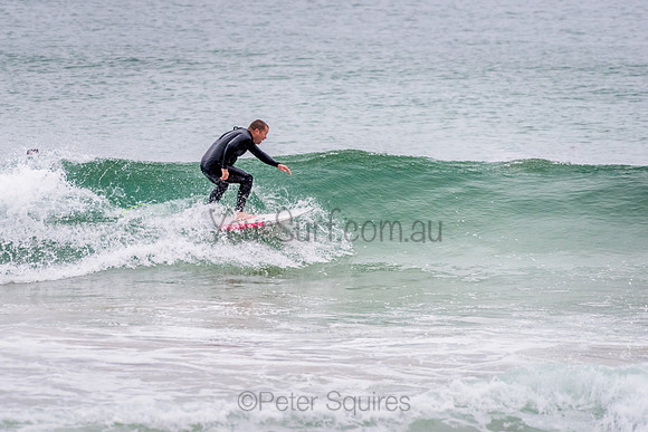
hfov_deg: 3.4
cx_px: 251
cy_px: 197
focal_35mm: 613
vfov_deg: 2.2
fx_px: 11042
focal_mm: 500
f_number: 5.6
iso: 800
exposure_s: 1/1000
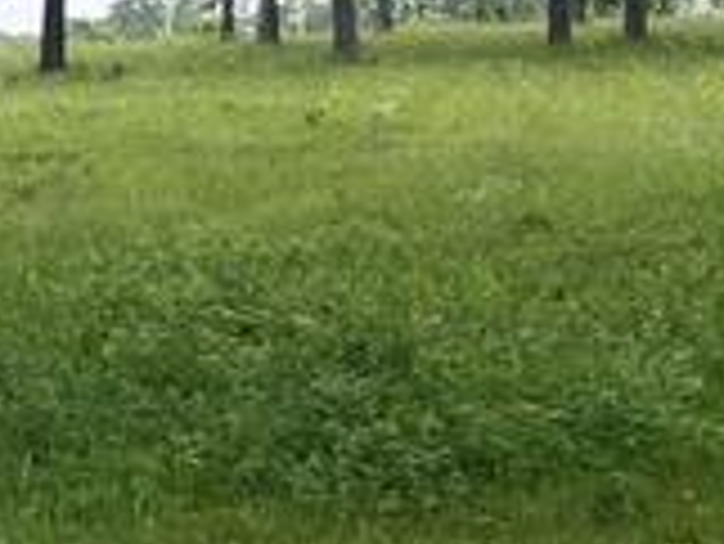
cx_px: -306
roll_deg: +1.0
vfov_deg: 9.0
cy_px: 117
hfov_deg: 11.5
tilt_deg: +1.5
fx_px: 3454
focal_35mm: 165
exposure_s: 1/403
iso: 32
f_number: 1.6
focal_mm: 4.2
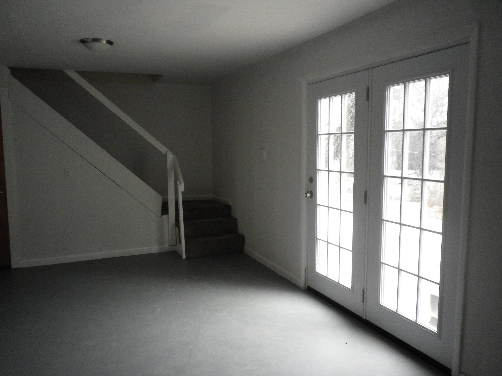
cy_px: 188
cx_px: 251
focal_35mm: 28
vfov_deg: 49.7
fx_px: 406
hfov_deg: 63.4
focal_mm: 5.05
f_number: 3.5
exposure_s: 1/100
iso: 500
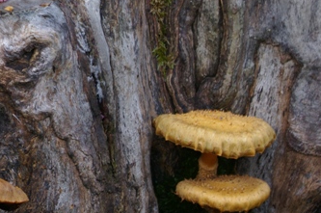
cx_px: -63
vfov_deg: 8.3
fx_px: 1454
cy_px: -13
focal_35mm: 163
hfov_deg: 12.3
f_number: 4.5
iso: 200
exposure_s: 1/60
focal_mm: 43
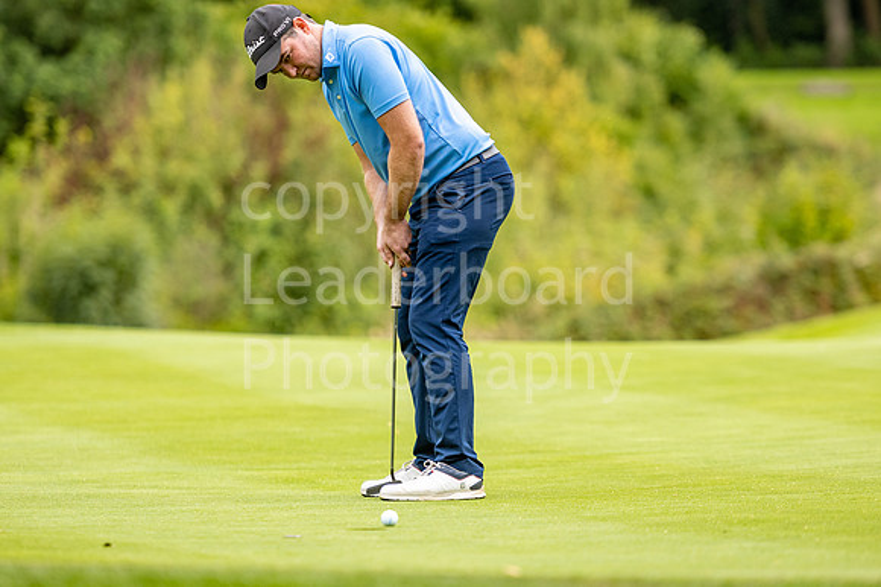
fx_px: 6603
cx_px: 440
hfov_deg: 7.6
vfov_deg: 5.1
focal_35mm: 270
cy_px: 294
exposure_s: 1/800
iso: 200
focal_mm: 180
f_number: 2.8
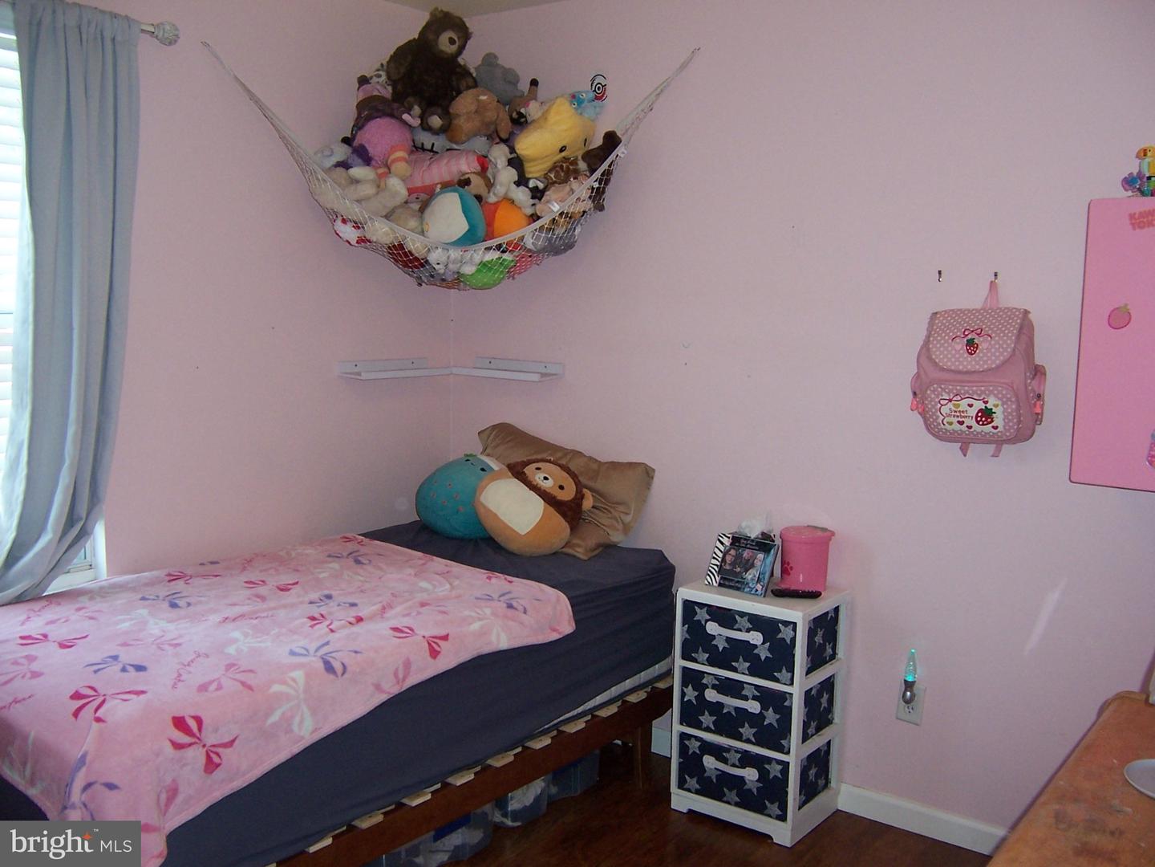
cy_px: 434
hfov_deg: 55.4
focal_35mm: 33
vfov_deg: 42.9
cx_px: 578
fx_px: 1101
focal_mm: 5.5
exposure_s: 1/60
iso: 140
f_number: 2.8
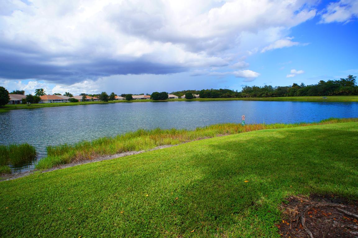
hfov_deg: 95.0
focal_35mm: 16
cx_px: 179
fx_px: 164
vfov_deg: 72.1
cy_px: 119
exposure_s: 1/320
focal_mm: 11
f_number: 6.3
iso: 100
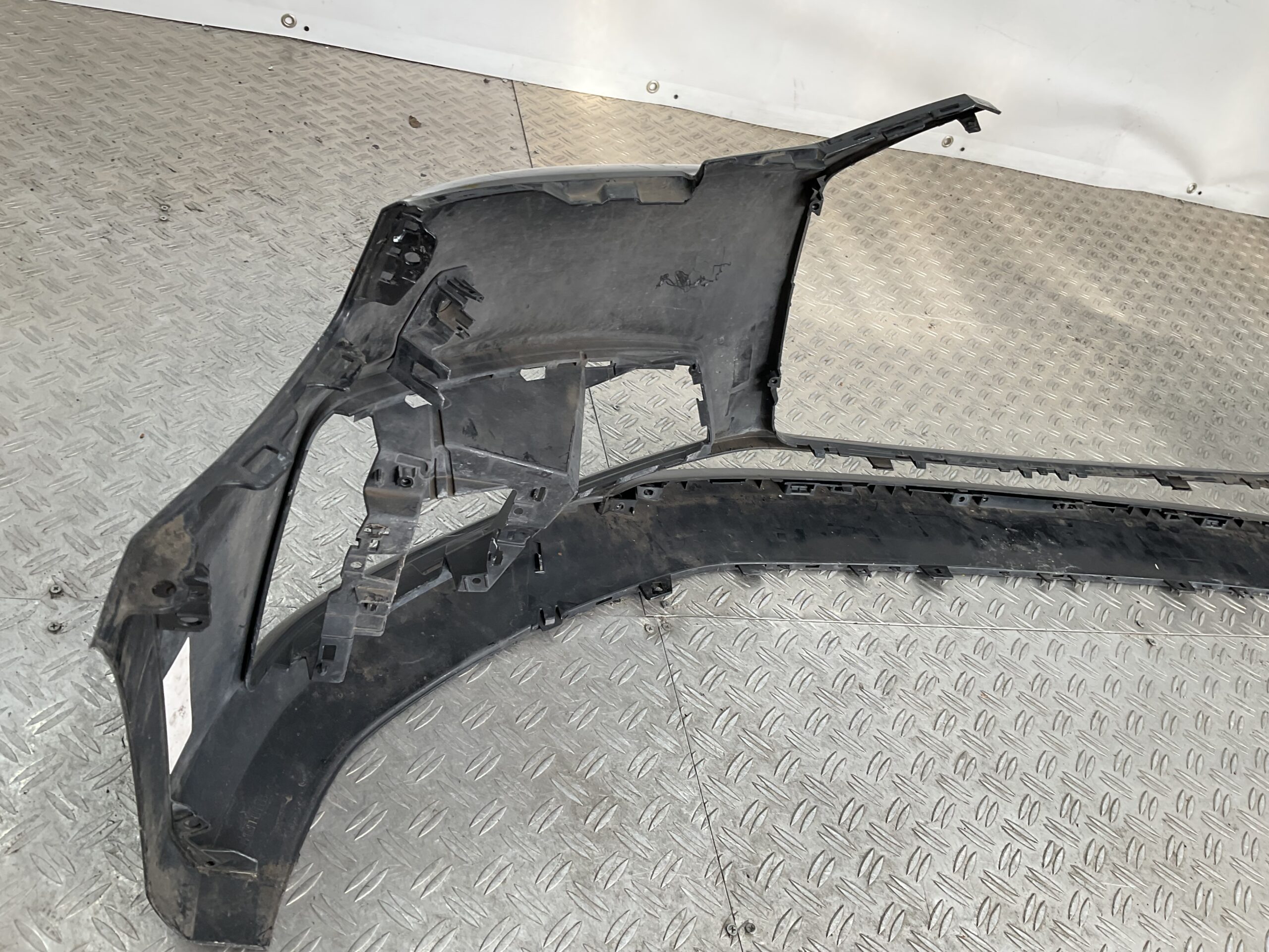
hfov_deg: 61.7
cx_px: 634
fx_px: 1063
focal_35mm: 29
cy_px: 476
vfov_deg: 48.2
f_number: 1.8
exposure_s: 1/168
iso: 16
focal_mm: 3
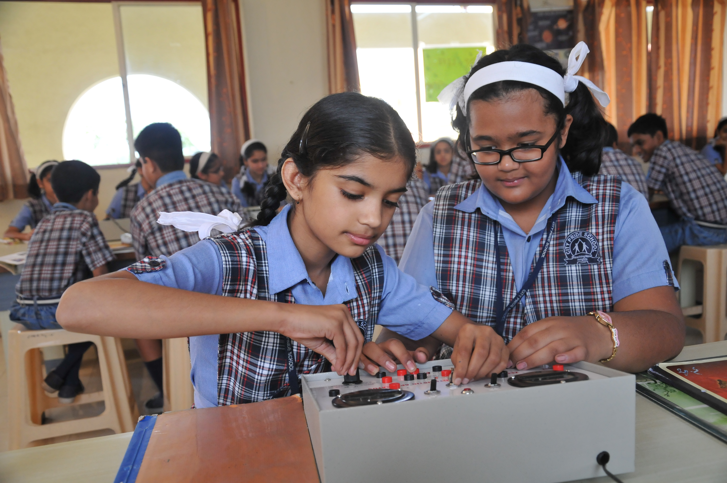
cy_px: 242
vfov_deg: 39.9
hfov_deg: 57.3
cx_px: 364
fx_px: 666
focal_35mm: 33
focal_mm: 22
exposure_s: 1/200
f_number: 3.8
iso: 800
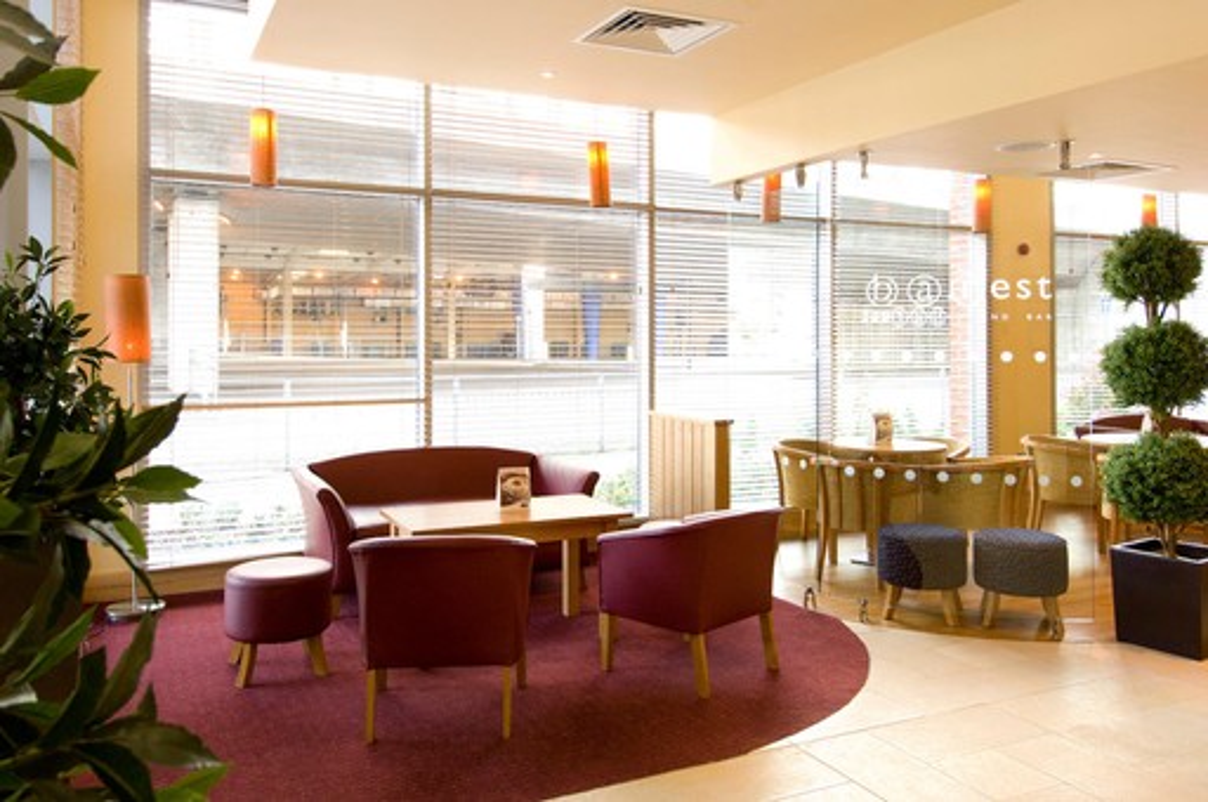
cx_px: 604
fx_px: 955
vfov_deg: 45.6
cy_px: 401
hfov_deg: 64.6
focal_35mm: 28
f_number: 8
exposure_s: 1/6
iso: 400
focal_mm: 19
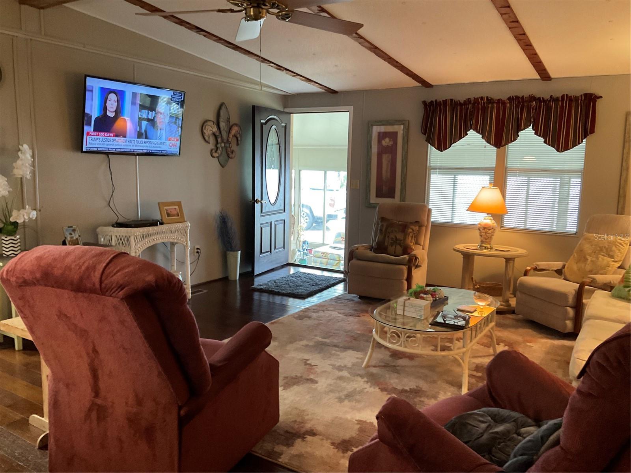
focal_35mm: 29
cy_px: 236
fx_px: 529
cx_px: 316
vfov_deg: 48.2
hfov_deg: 61.7
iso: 250
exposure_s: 1/40
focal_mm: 3
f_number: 1.8
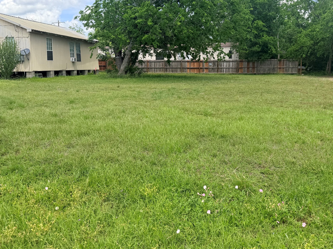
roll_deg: +1.2
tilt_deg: -5.1
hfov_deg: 56.8
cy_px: 91
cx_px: 159
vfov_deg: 43.8
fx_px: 308
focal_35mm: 32
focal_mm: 6.76
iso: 100
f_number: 1.78
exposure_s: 1/2801
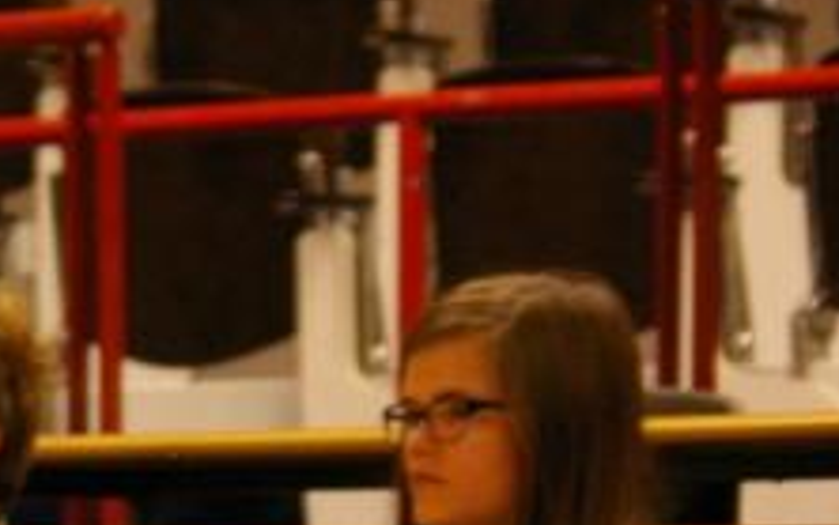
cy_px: 729
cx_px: -102
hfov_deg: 6.4
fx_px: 7504
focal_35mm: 328
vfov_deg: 4.0
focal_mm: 68
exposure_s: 1/20
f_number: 4.5
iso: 800
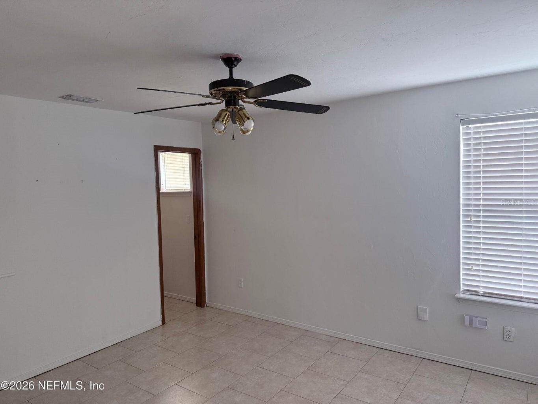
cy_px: 202
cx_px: 269
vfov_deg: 56.8
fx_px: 373
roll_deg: +1.7
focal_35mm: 24
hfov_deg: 71.6
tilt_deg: -3.3
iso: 400
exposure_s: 1/60
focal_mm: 6.76
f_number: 1.78
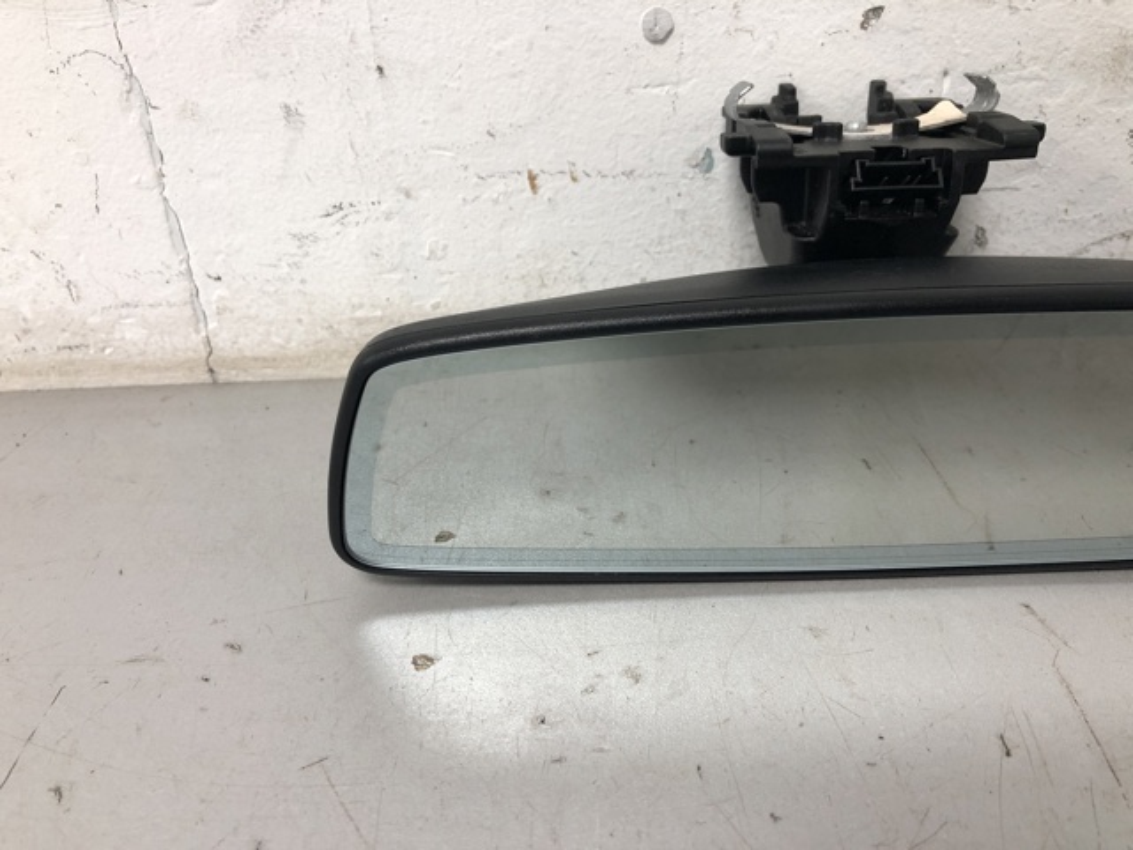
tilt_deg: -32.2
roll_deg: +1.1
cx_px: 566
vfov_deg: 49.7
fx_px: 916
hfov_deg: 63.4
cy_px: 425
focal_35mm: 28
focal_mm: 4
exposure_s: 1/33
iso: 40
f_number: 1.8
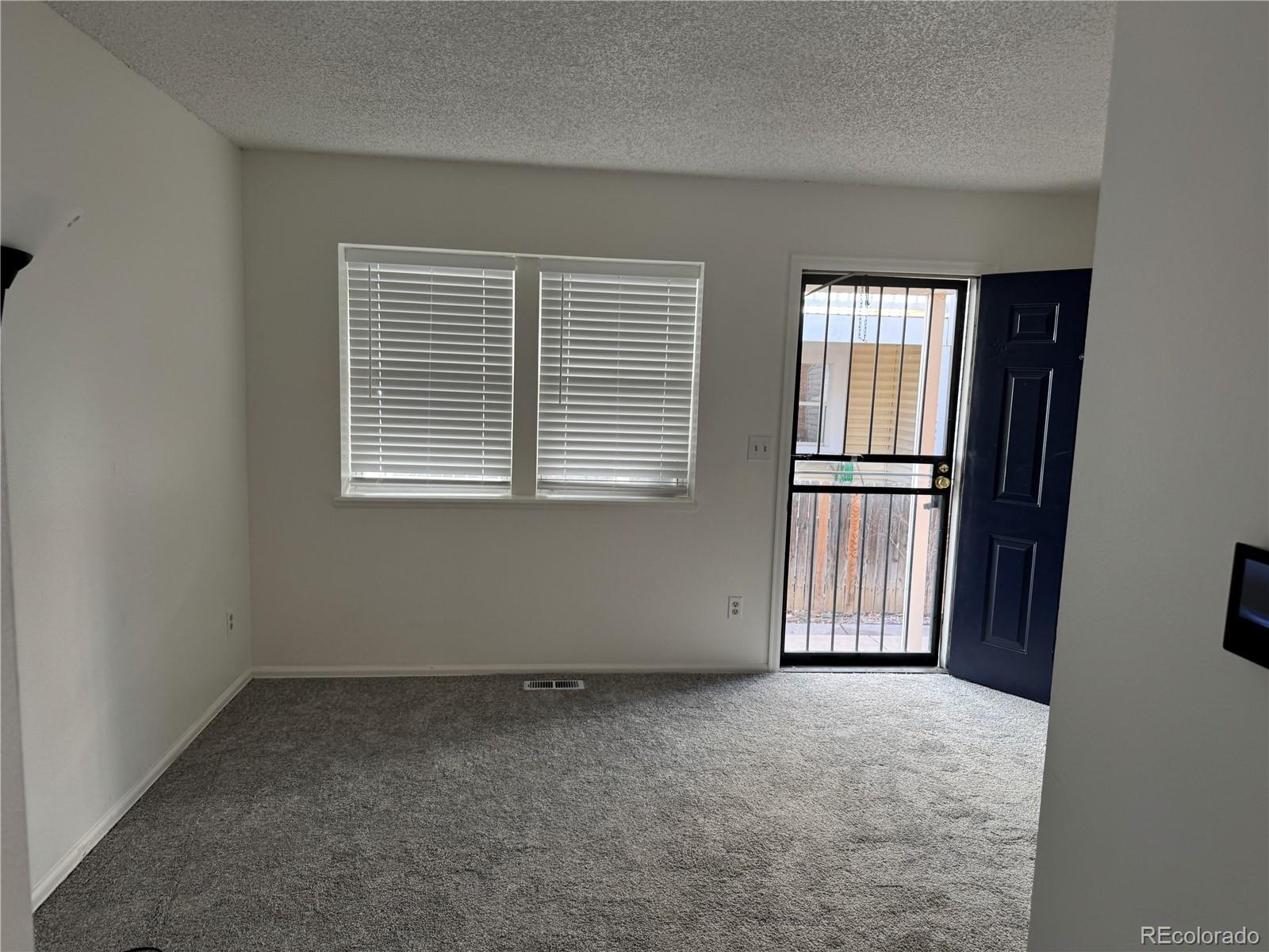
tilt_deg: -9.0
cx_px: 634
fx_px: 880
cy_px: 476
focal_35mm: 24
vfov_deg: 56.8
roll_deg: -2.4
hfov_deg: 71.6
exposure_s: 1/120
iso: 100
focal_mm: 6.76
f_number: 1.78
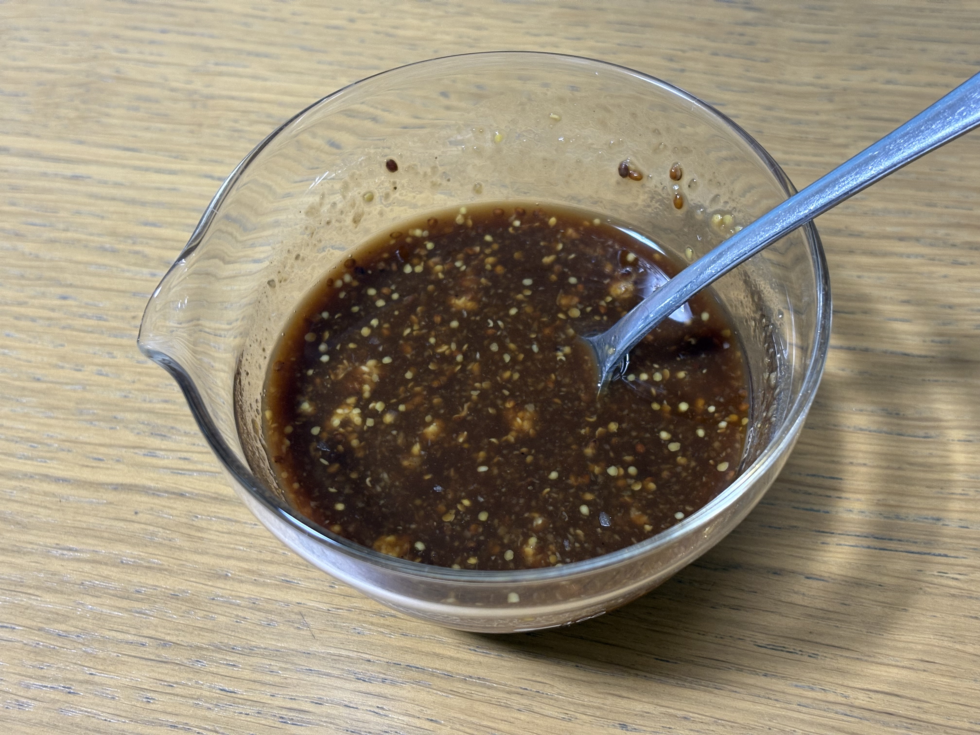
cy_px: 368
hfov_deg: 36.8
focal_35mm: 52
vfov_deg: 28.0
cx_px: 490
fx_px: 1472
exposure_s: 1/33
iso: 125
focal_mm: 5.96
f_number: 1.6
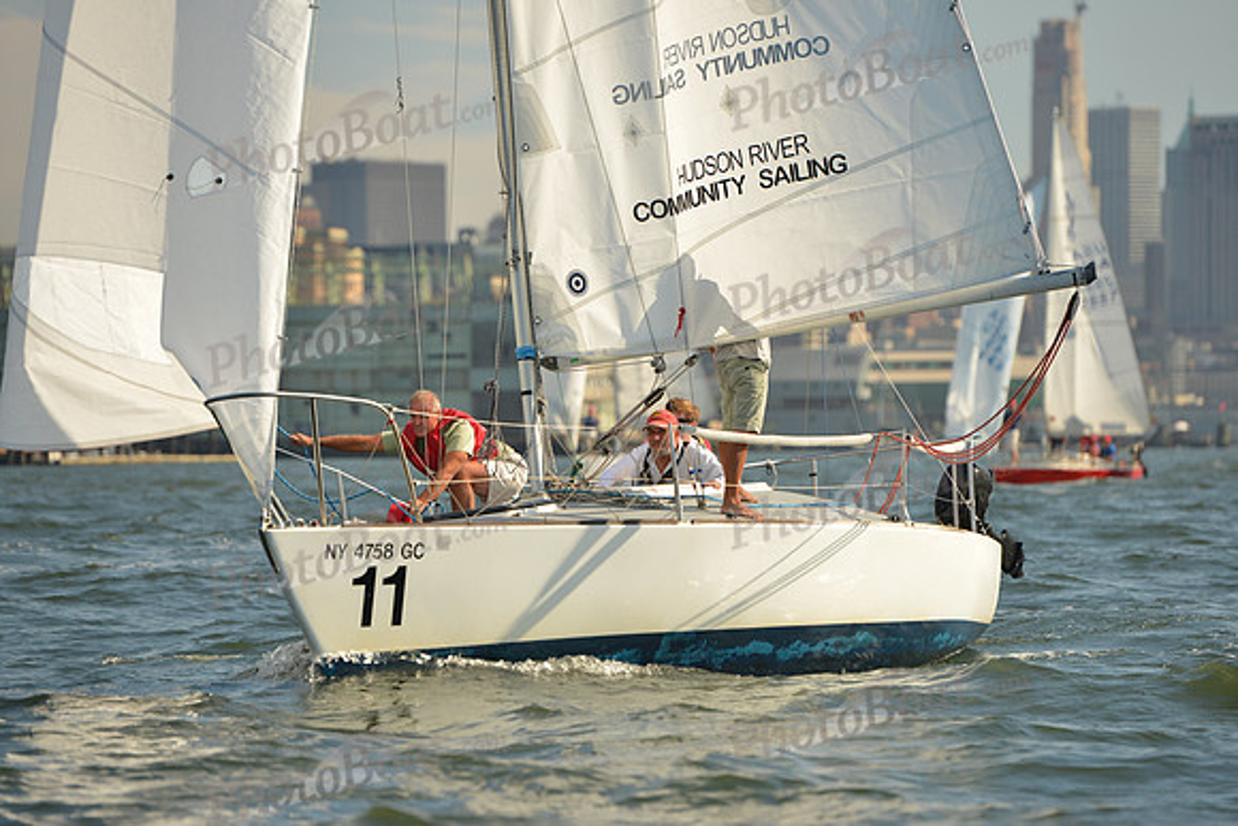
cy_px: 413
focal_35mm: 180
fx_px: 6191
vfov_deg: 7.6
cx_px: 619
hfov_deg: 11.4
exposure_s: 1/1250
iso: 400
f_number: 5
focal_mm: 180
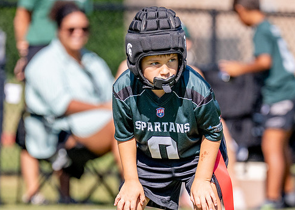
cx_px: 151
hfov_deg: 2.9
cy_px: 166
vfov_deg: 2.1
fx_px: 5762
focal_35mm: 688
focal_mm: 200
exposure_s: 1/5000
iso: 250
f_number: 2.8
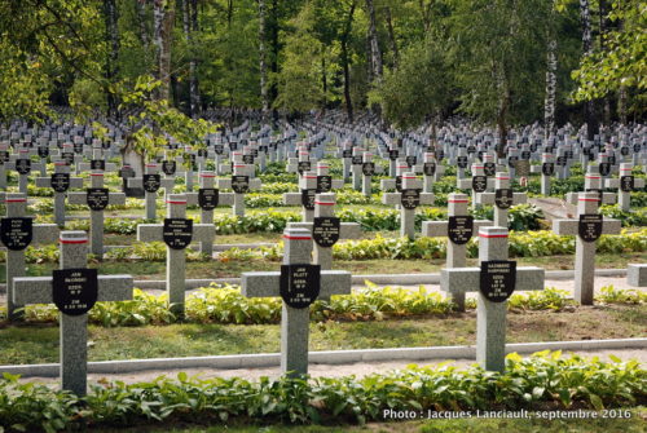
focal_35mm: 69
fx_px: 1242
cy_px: 216
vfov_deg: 19.8
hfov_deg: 29.2
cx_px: 324
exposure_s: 1/100
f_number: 6.3
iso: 100
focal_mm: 46
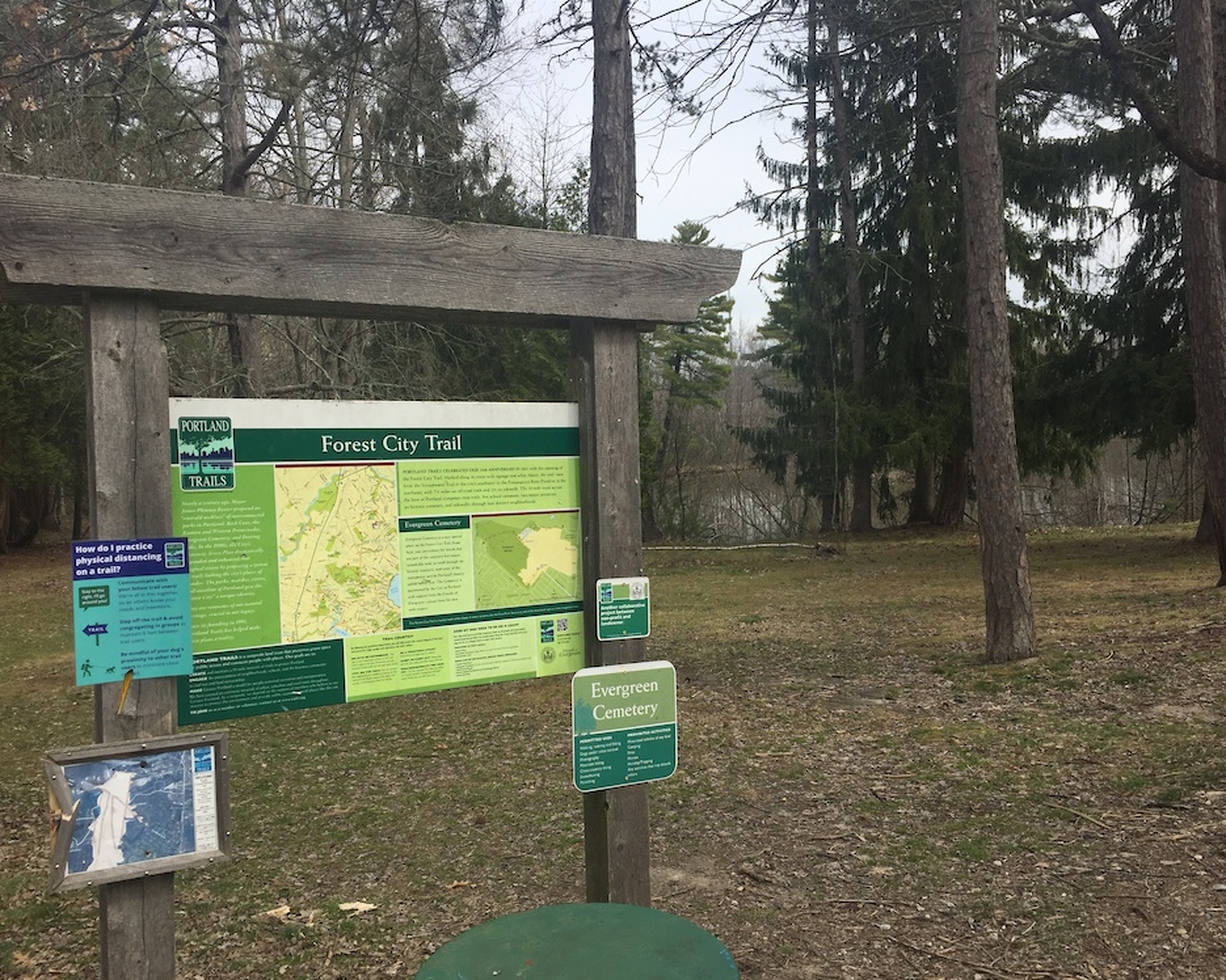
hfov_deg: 57.1
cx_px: 645
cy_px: 499
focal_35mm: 31
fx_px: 1125
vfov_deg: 47.1
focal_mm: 4.15
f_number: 2.2
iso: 32
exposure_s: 1/1276
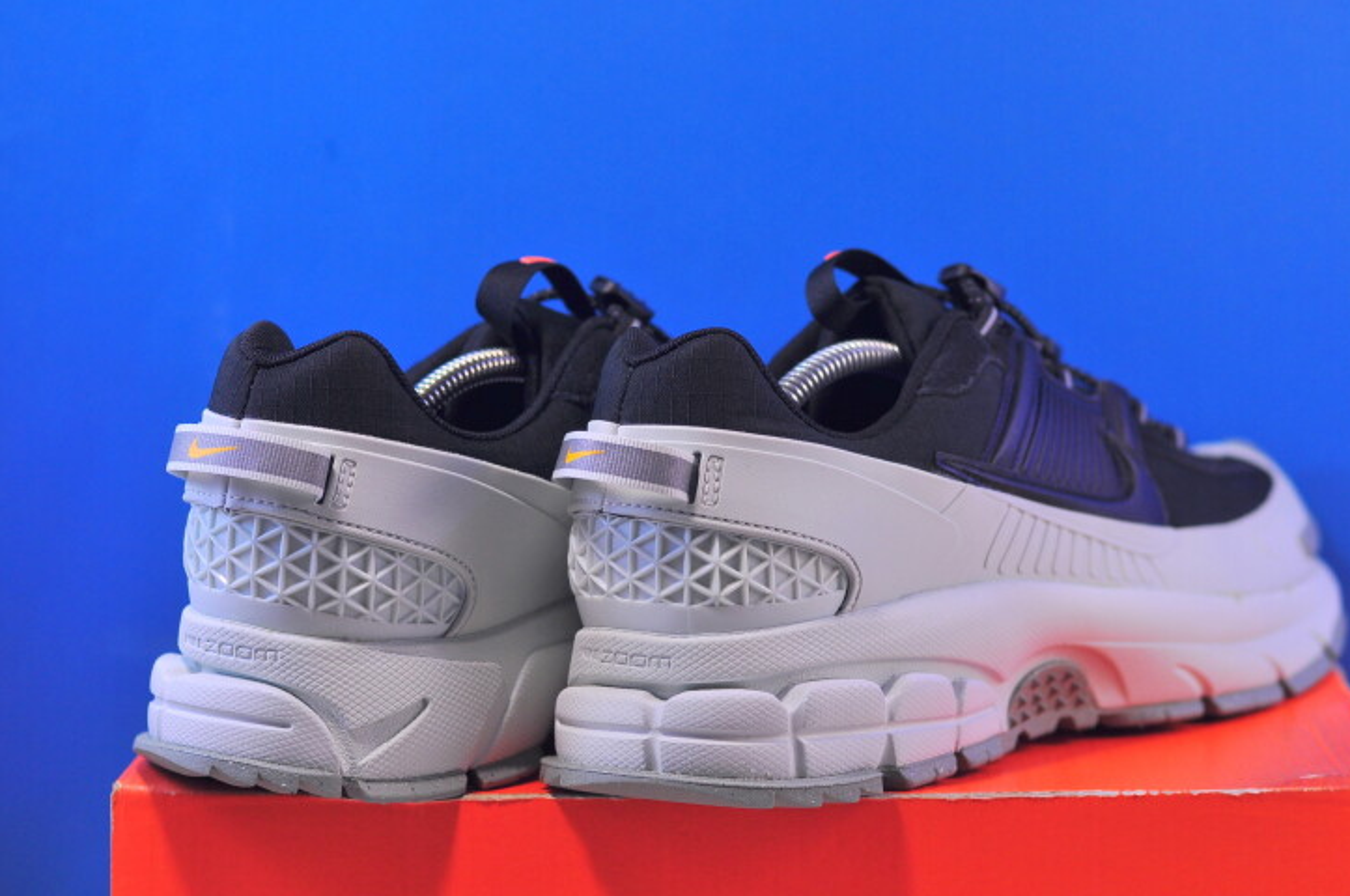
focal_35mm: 83
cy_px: 406
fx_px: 3108
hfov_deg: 24.5
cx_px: 743
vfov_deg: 16.4
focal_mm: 50
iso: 250
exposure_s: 1/250
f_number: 3.2
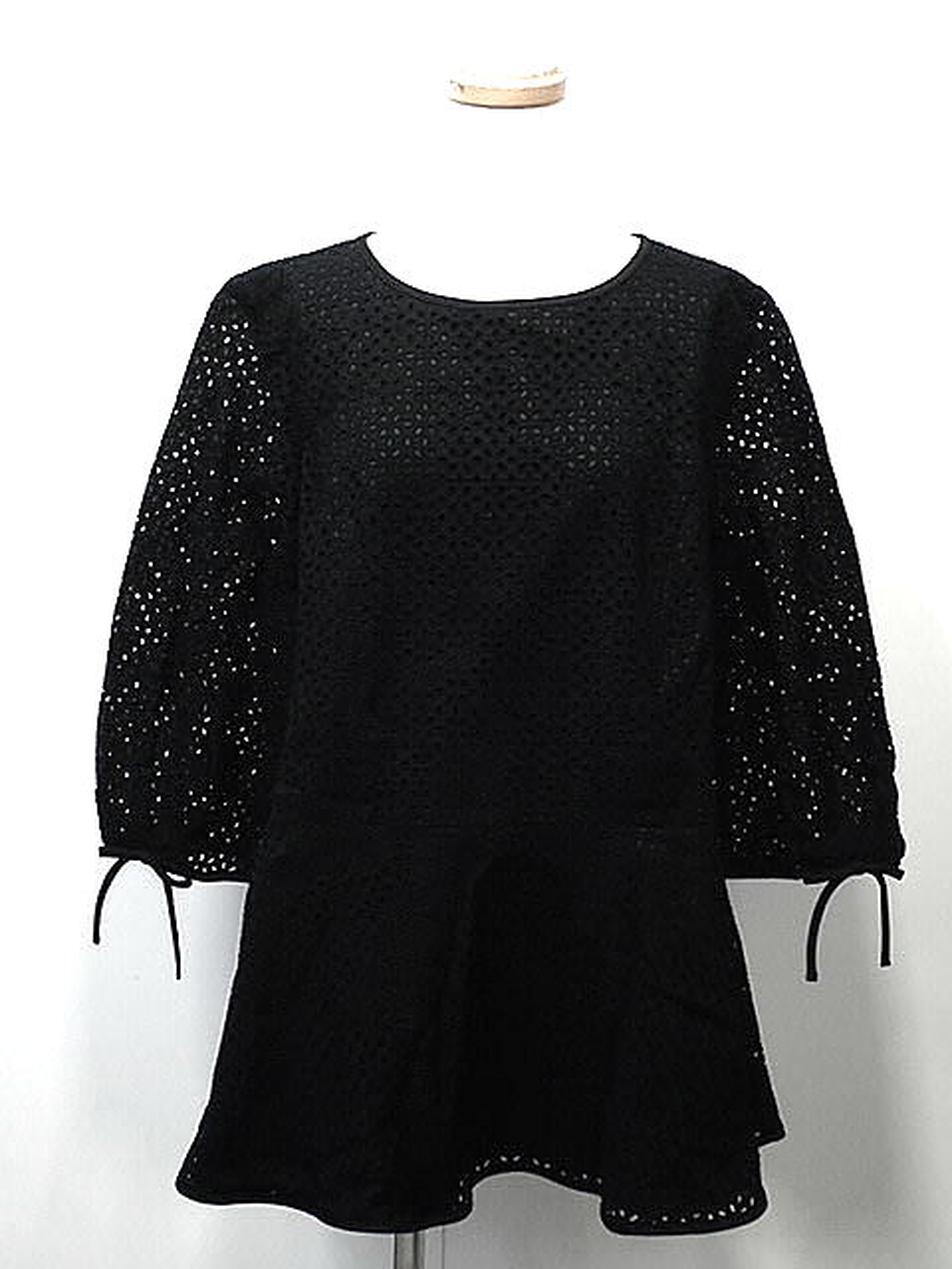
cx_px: 476
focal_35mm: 49
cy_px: 634
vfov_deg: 38.9
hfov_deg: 29.7
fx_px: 1797
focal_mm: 8.99
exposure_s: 1/80
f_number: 3.2
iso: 200
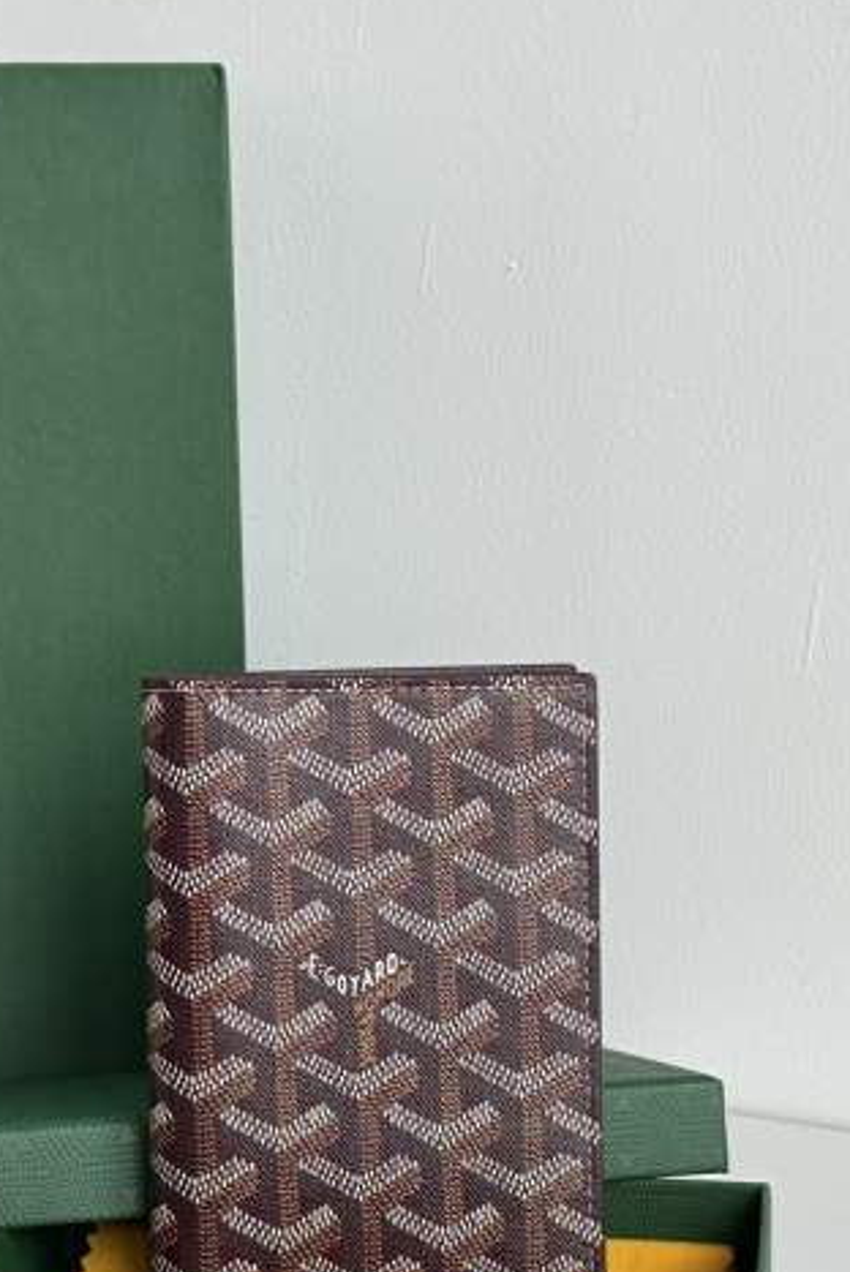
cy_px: 782
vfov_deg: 25.9
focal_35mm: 78
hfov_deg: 17.5
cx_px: 444
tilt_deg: -11.4
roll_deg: +0.0
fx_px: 2758
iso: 64
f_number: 1.78
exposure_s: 1/121
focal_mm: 6.76
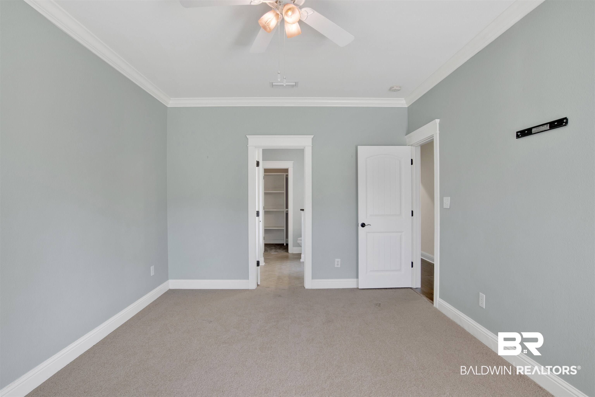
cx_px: 298
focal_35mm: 18
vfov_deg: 67.4
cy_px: 198
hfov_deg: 90.0
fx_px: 297
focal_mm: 18
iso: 200
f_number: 11
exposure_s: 1/6
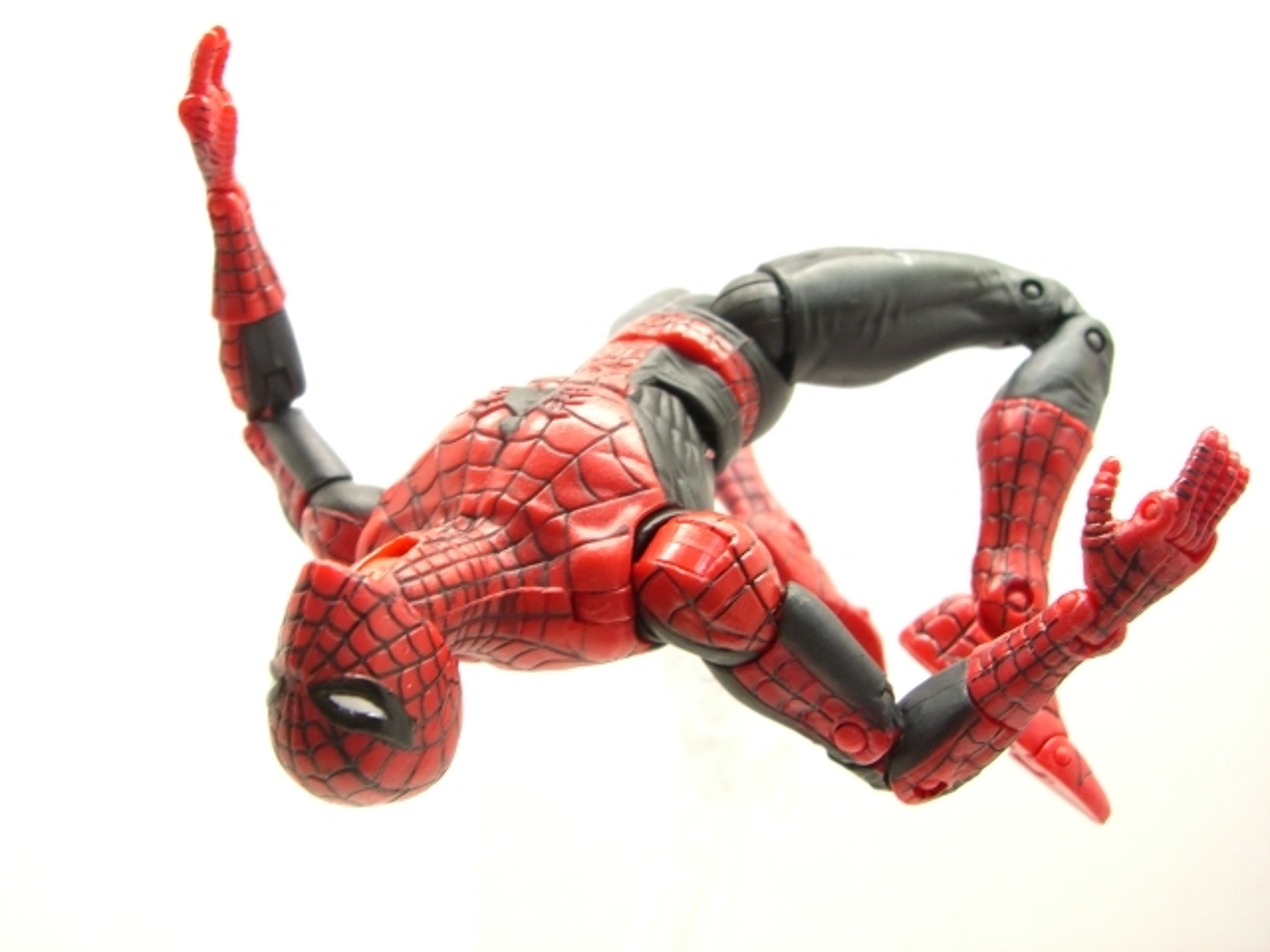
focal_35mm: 38
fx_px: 1394
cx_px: 635
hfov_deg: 49.0
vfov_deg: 37.7
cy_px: 476
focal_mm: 6.2
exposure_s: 1/30
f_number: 2.7
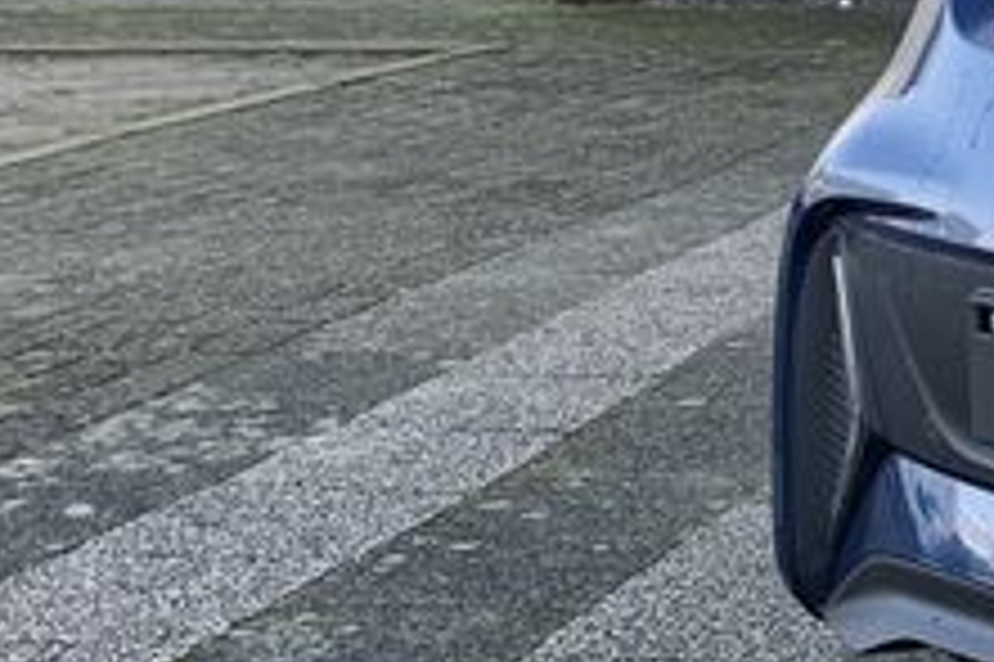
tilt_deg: -6.5
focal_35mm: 98
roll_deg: -0.3
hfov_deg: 17.5
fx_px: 2704
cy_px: 131
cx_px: 1709
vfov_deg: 13.9
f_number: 1.8
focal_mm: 4.25
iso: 50
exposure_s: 1/121
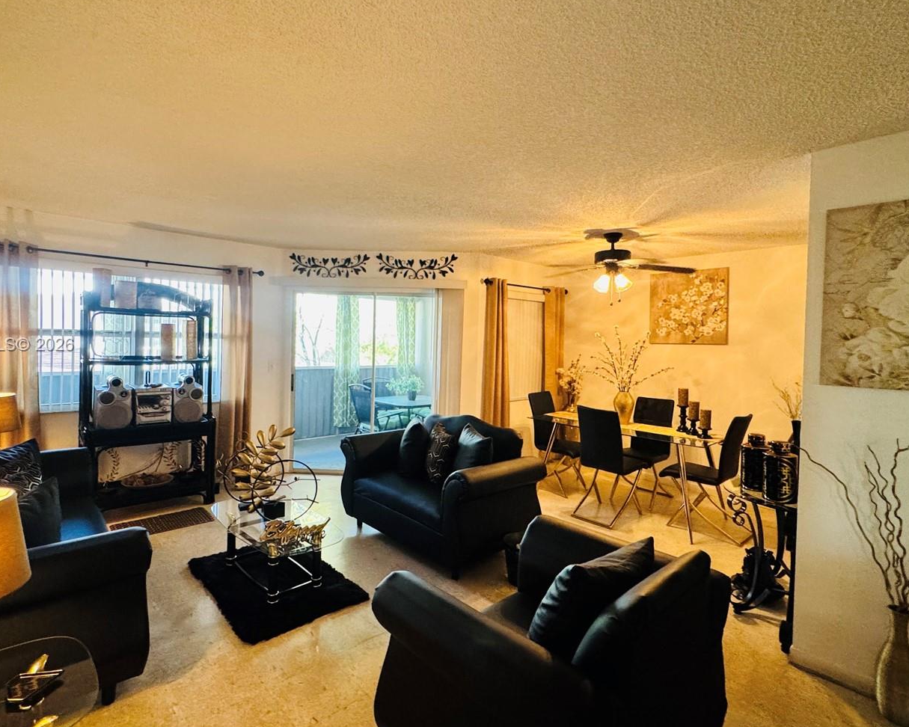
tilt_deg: -1.9
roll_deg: -1.7
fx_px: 484
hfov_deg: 86.3
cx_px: 439
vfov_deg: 73.8
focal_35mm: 18
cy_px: 346
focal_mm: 2.22
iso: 640
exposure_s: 1/60
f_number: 2.2
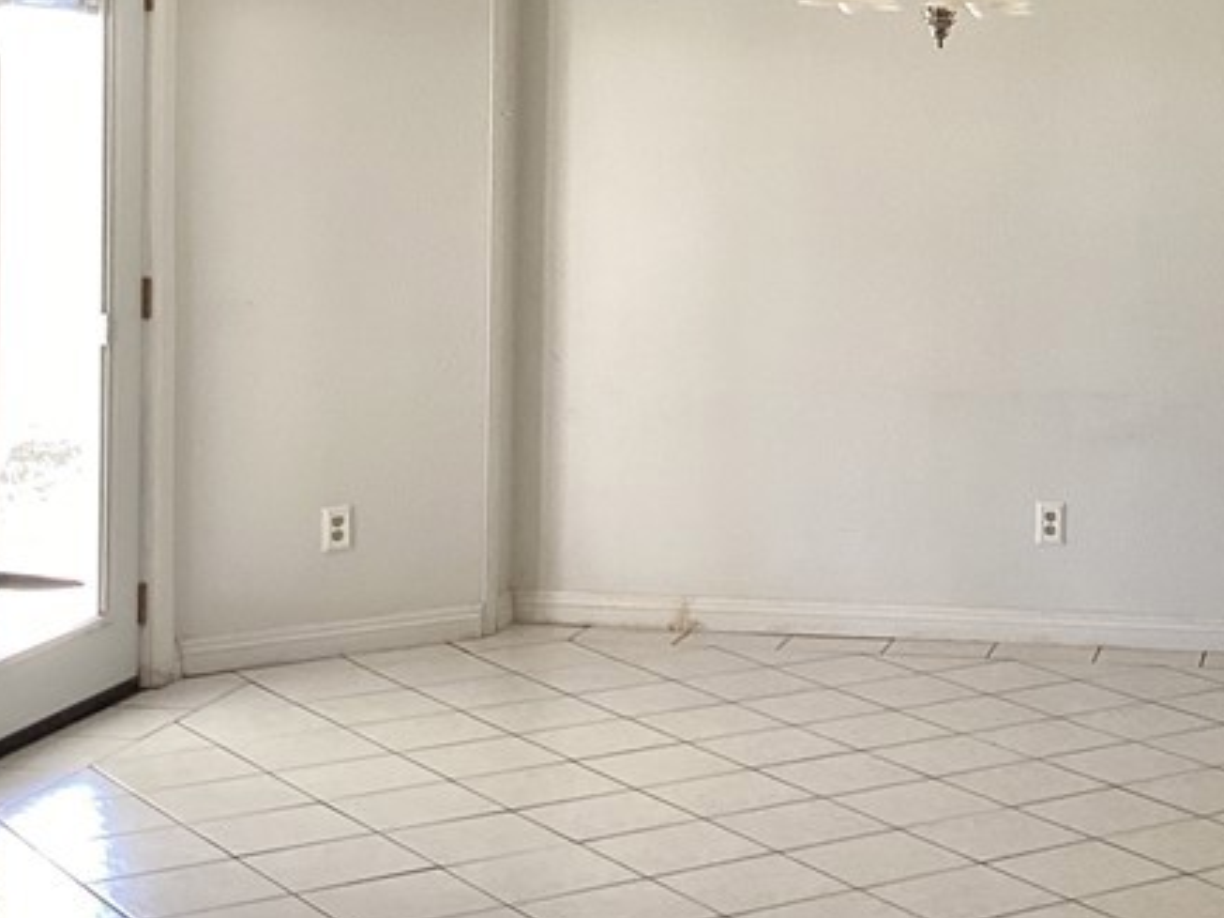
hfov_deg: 25.8
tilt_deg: -3.7
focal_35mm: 73
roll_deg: -1.6
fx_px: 2581
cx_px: 1109
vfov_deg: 20.0
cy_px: 214
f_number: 2.4
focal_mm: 3.3
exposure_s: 1/60
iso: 100
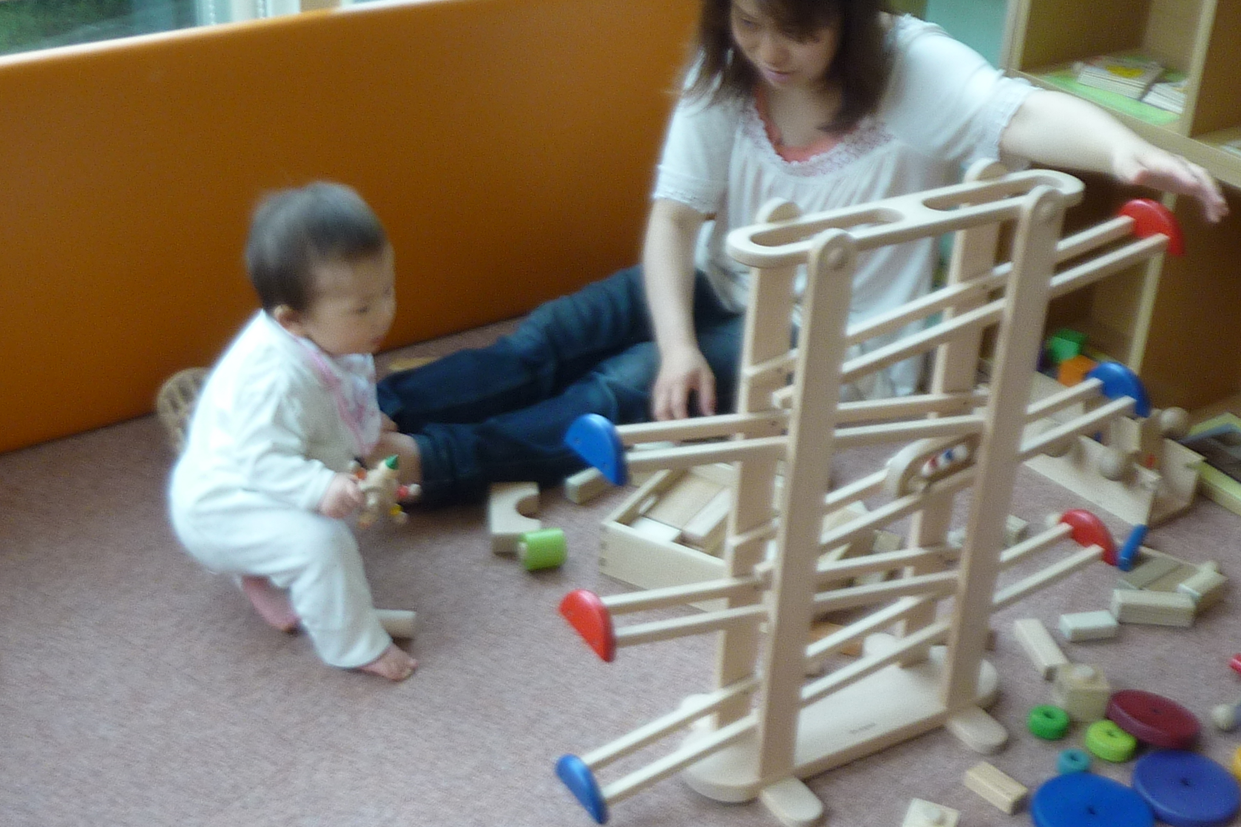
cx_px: 620
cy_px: 388
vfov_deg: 27.0
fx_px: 1723
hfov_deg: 39.6
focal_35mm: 50
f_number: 3.3
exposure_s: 1/30
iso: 100
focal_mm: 4.4
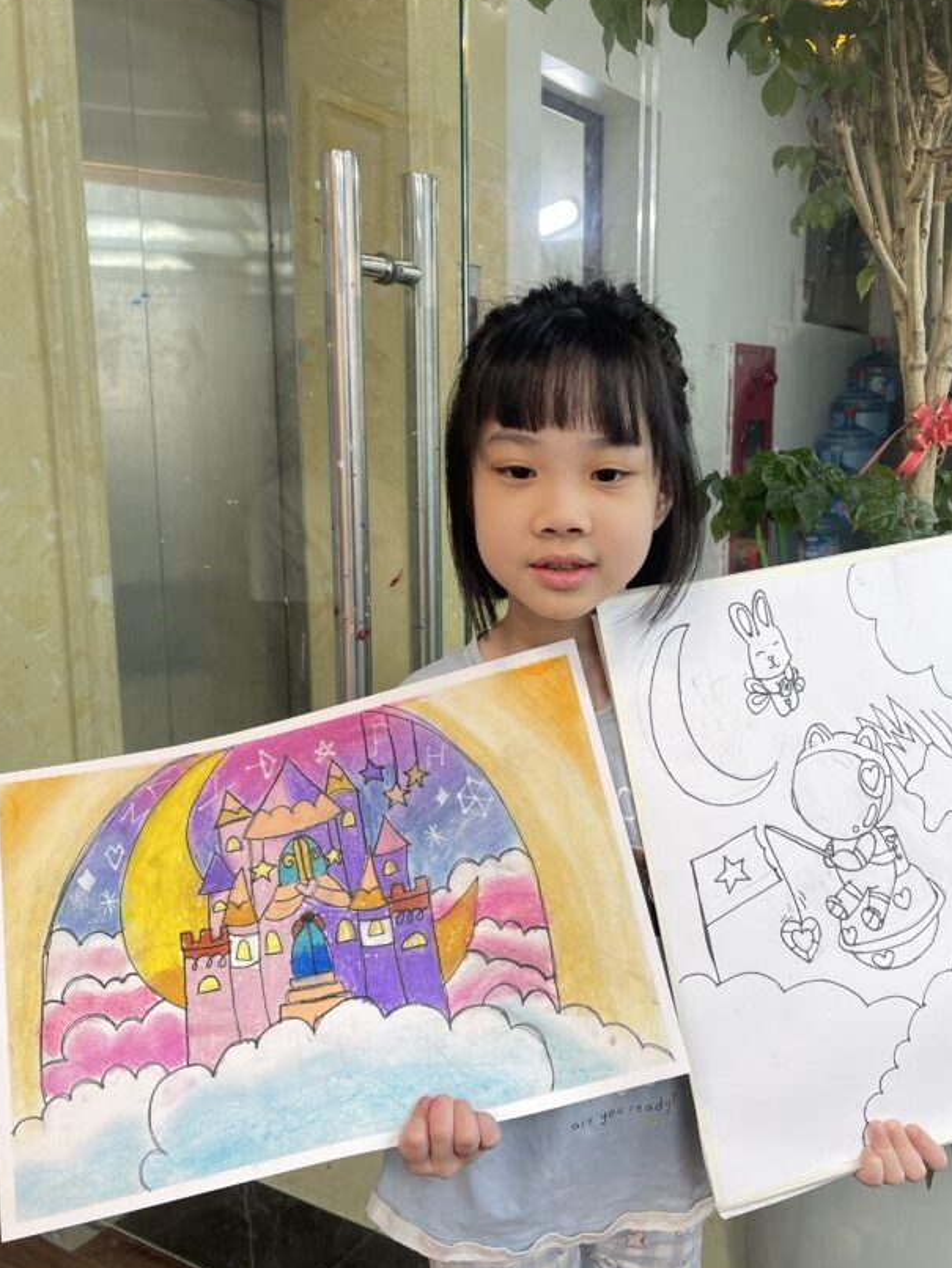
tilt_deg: -11.0
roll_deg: -0.2
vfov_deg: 58.3
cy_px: 637
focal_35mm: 31
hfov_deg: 45.4
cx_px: 540
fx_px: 1136
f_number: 1.6
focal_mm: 5.1
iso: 50
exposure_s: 1/100
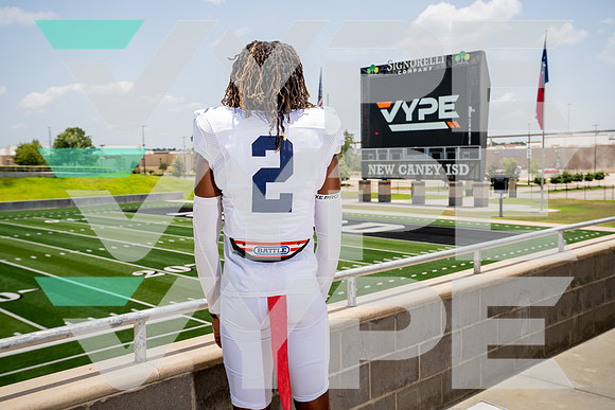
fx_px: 632
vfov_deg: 36.0
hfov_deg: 51.9
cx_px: 308
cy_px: 205
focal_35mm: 37
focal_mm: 37
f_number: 7.1
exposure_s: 1/250
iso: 100
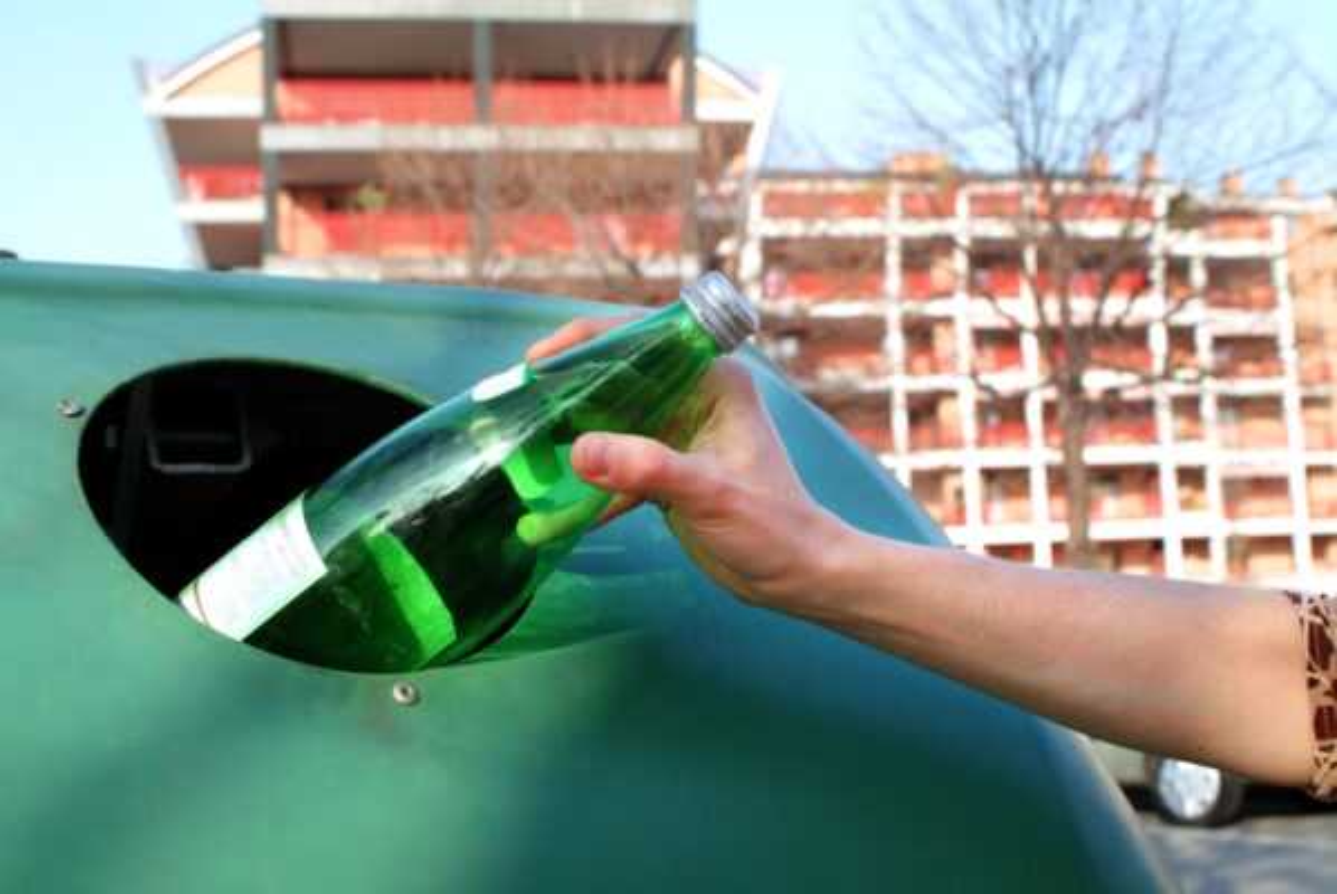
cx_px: 668
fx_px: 1561
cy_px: 447
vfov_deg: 32.0
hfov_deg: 46.4
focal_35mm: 42
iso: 100
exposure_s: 1/90
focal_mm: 28
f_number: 8
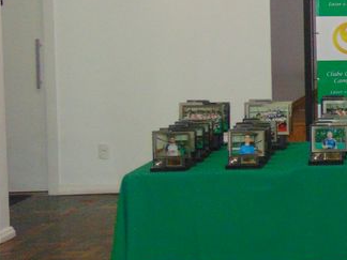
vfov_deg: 18.5
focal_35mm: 79
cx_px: 545
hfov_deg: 20.5
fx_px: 792
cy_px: 46
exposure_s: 1/30
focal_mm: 4.5
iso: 200
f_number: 3
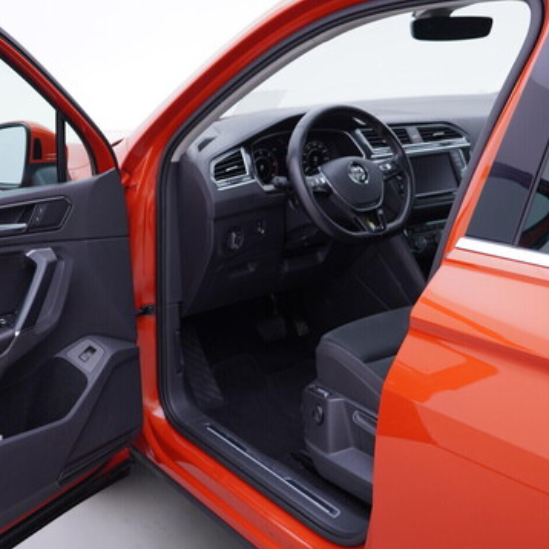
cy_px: 275
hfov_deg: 36.0
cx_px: 242
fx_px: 843
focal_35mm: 47
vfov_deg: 36.1
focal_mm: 24
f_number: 3.2
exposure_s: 1/50
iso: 125
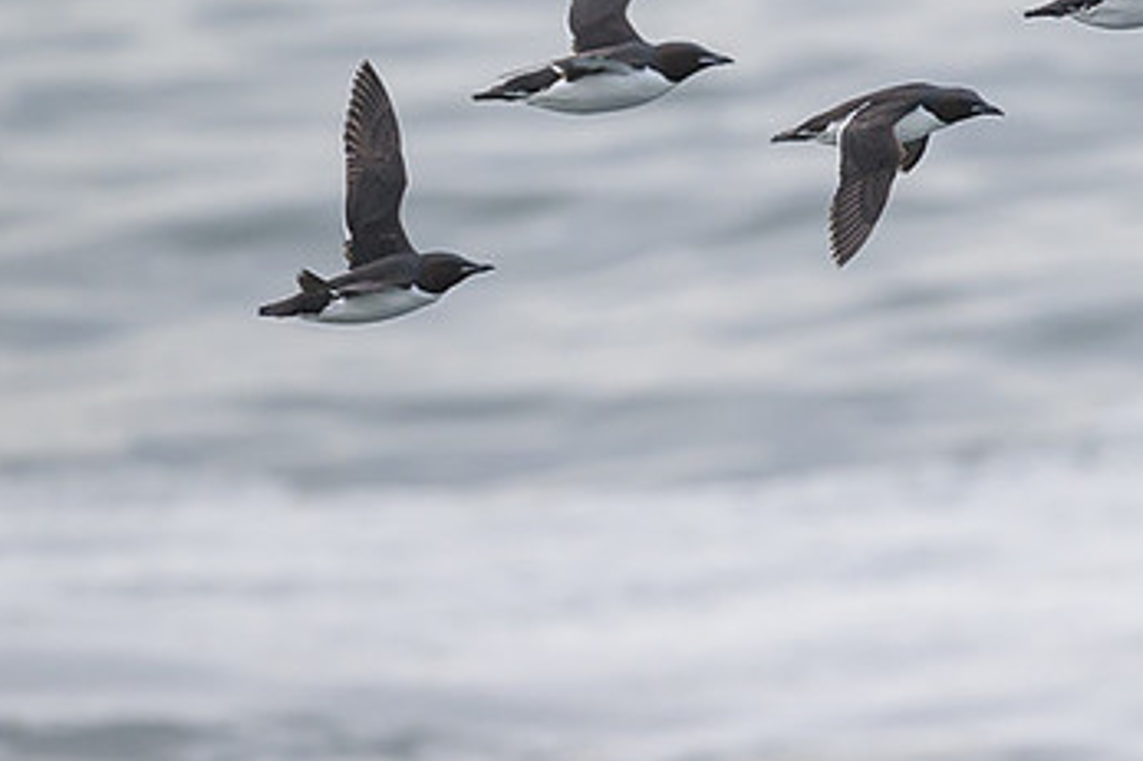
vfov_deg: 1.3
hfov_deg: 2.0
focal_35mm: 1036
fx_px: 32876
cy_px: 74
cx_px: 932
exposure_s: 1/2500
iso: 1600
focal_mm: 560
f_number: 5
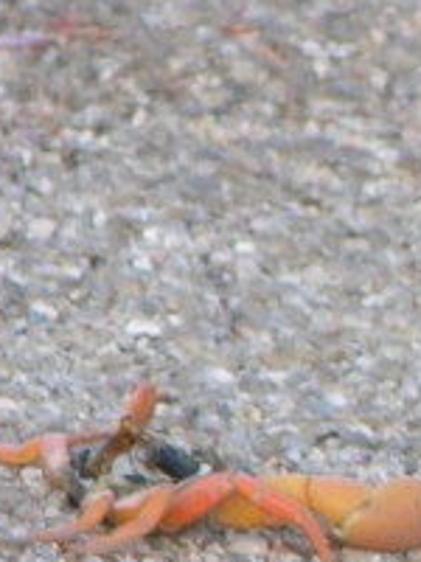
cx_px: 994
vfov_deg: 1.4
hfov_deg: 1.0
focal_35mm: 1436
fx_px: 23286
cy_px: 244
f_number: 4.2
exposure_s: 1/54.8
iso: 50
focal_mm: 71.2
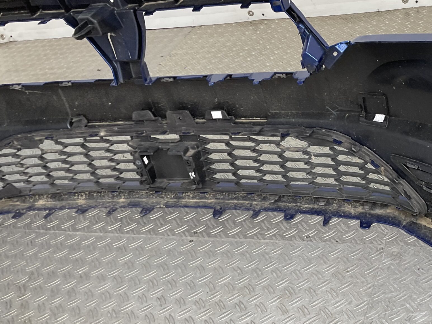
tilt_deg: -36.2
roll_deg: +16.4
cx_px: 353
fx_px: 599
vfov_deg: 30.2
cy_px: 187
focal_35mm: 48
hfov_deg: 38.0
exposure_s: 1/120
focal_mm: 3
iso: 20
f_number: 1.8
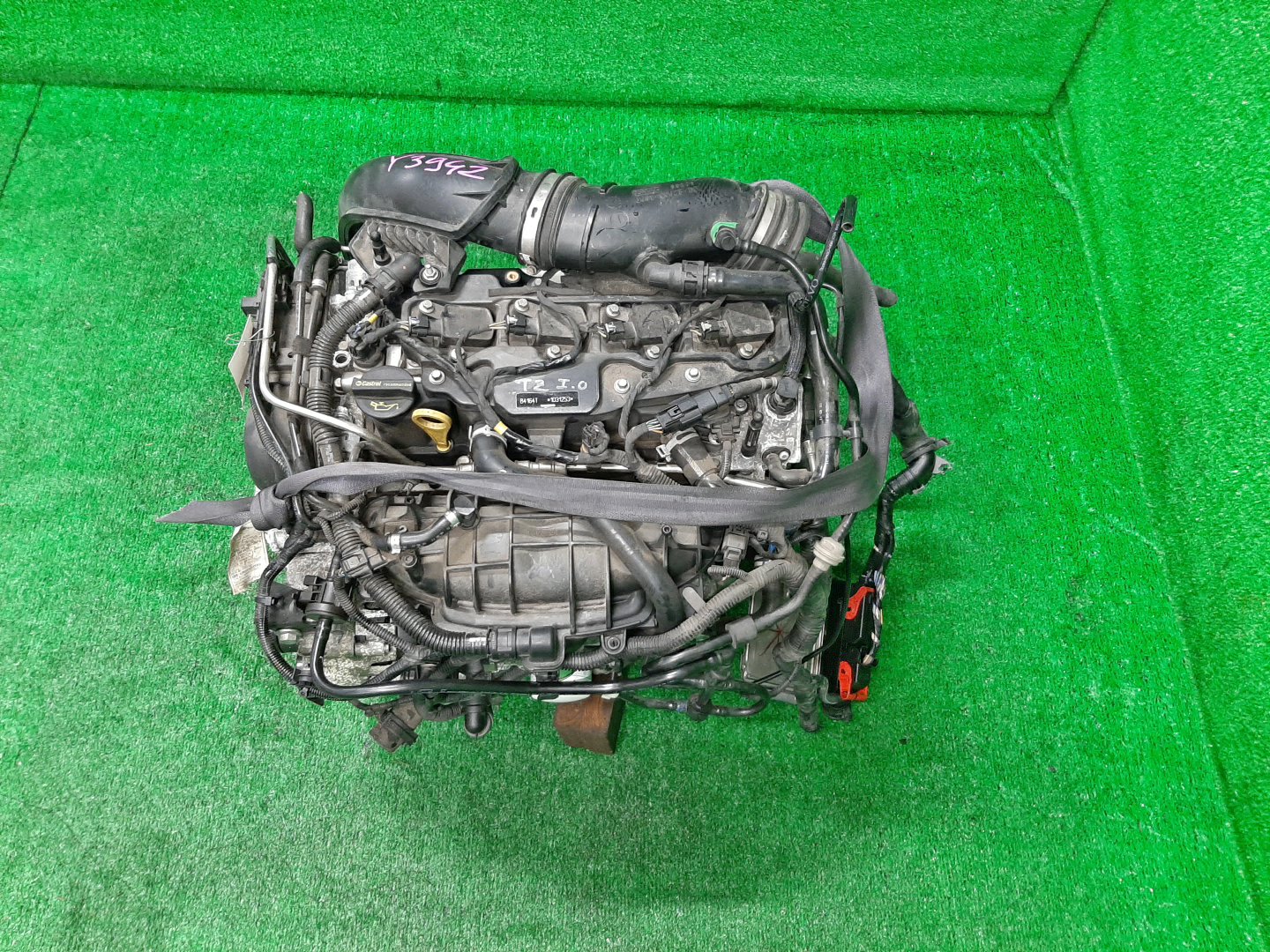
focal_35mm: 26
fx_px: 954
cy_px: 476
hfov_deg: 67.3
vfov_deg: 53.1
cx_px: 635
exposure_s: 1/50
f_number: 1.7
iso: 230
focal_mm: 3.93
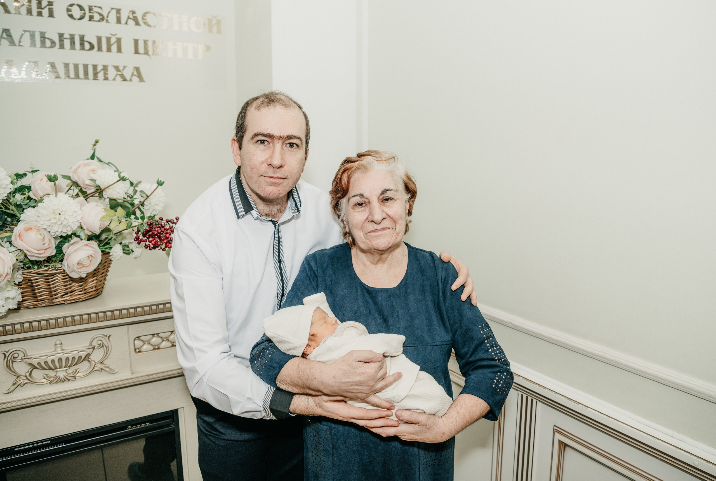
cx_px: 384
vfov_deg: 49.4
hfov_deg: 68.7
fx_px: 523
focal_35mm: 26
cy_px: 234
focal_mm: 24
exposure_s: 1/160
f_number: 4.5
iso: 320
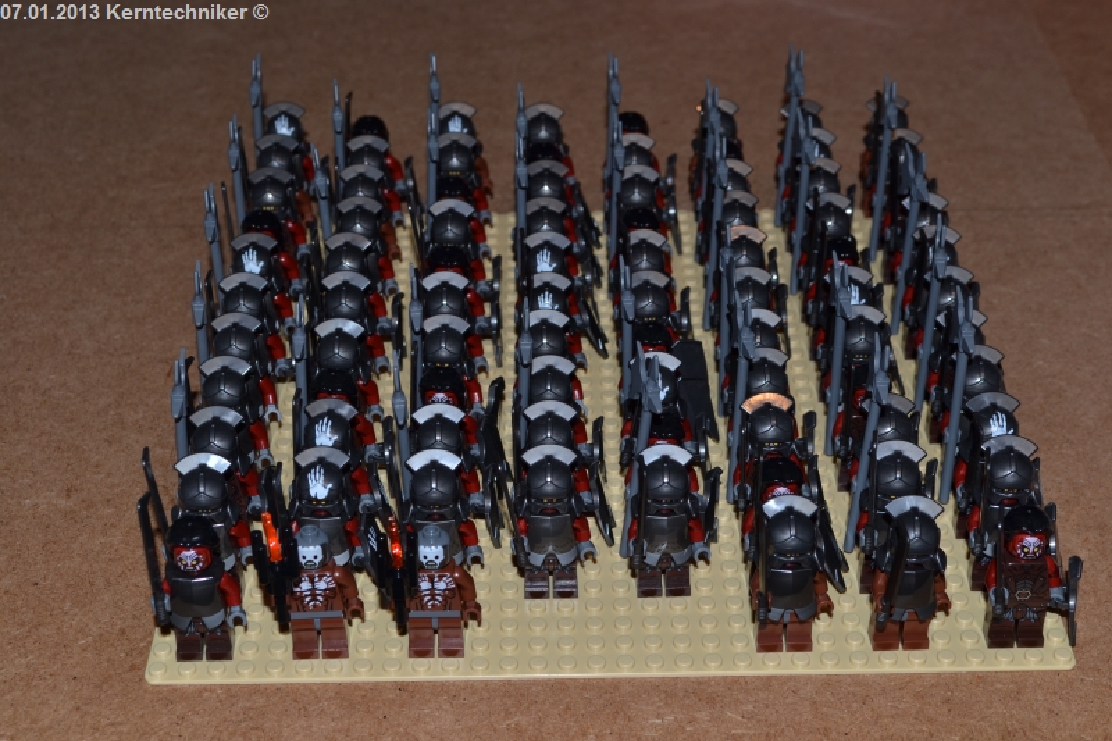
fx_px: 1945
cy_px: 370
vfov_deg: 21.6
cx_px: 556
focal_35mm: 63
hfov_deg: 31.9
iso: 100
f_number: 8
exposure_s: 1/60
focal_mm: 42
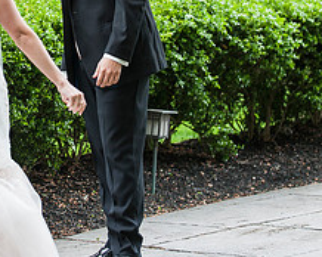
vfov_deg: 7.2
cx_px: 65
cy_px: 10
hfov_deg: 9.0
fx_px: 2047
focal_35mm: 215
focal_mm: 86
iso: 800
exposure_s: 1/1250
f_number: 2.8
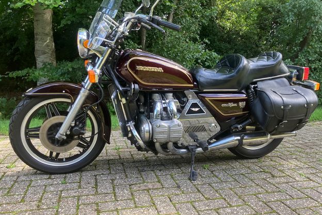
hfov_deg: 61.9
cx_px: 165
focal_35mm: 30
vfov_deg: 43.6
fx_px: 268
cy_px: 106
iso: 40
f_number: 1.8
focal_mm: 3.99
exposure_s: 1/121
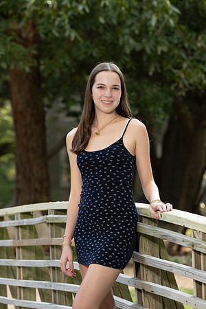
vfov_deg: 10.3
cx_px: 103
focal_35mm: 200
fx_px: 1717
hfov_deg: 6.9
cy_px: 154
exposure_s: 1/200
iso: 1250
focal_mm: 200
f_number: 8
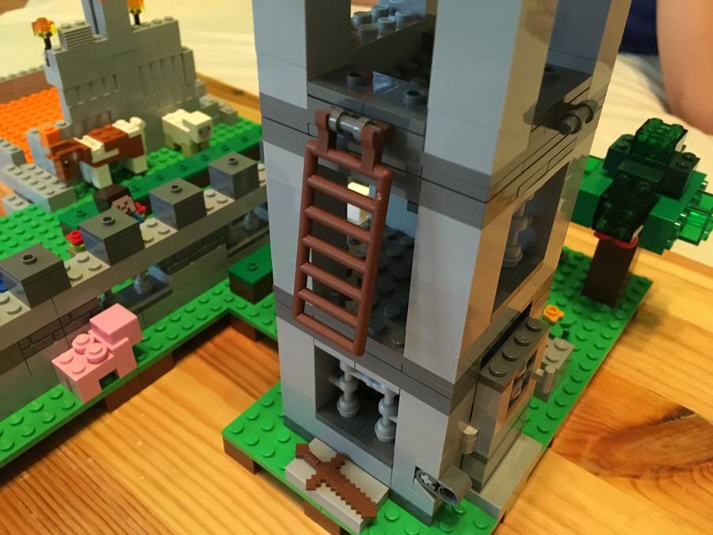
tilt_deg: -38.5
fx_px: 597
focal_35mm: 29
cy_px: 268
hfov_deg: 61.7
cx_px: 356
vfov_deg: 48.2
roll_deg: -0.2
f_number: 2.2
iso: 320
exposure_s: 1/17
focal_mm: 4.15
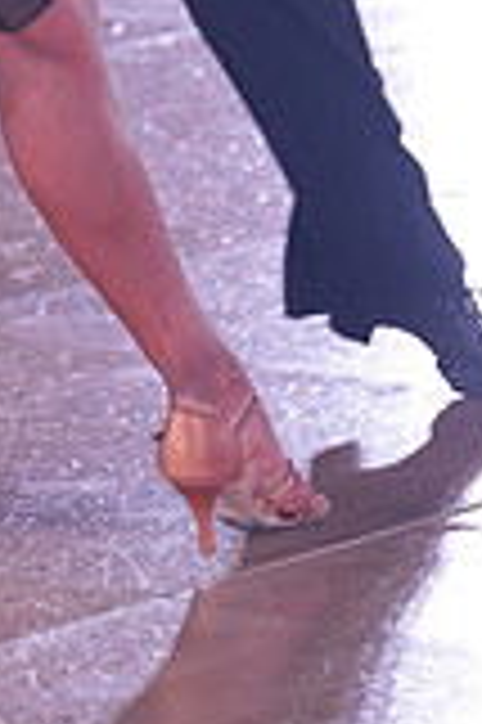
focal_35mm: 411
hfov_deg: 3.3
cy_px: -504
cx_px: 43
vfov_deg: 5.0
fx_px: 8271
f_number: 4
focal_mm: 114
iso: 1250
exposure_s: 1/400
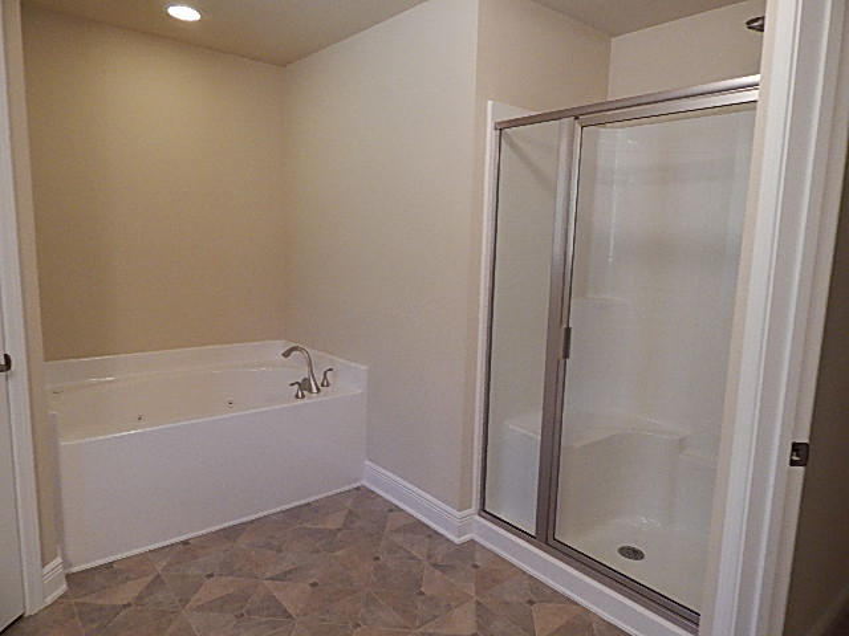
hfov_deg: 73.9
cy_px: 318
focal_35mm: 23
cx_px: 424
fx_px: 564
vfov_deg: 58.9
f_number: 3
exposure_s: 1/30
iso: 280
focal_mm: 4
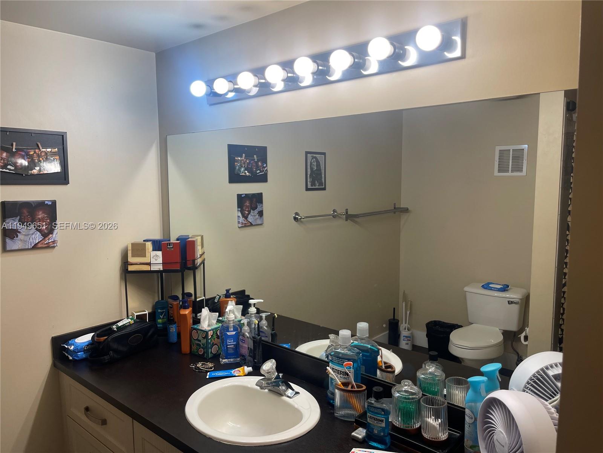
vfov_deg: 54.9
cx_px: 302
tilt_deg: -7.3
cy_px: 226
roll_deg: +1.3
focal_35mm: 25
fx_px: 435
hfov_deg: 69.4
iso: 64
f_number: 1.6
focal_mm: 5.1
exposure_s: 1/120
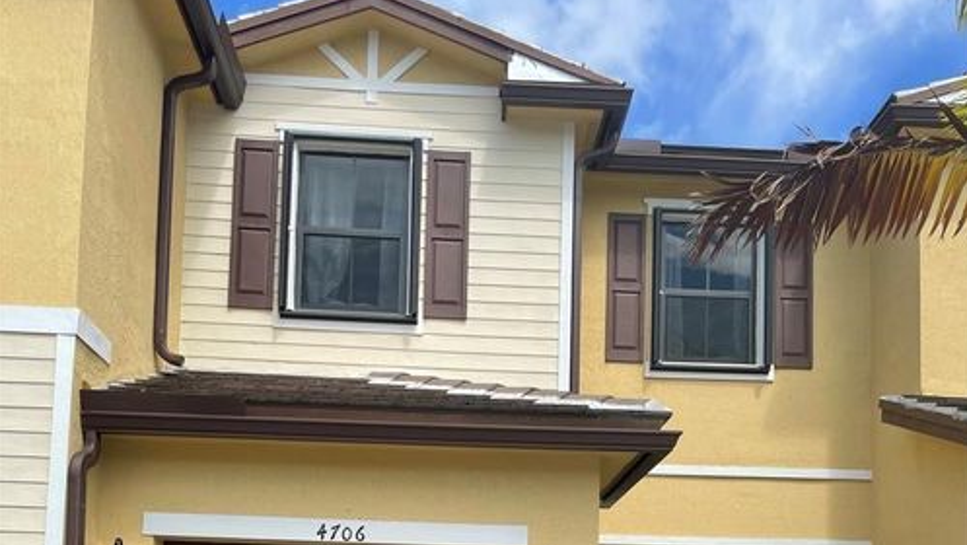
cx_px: 484
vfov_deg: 28.3
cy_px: 602
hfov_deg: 52.8
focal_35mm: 38
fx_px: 975
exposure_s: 1/2398
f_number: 1.6
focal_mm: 4.2
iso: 32
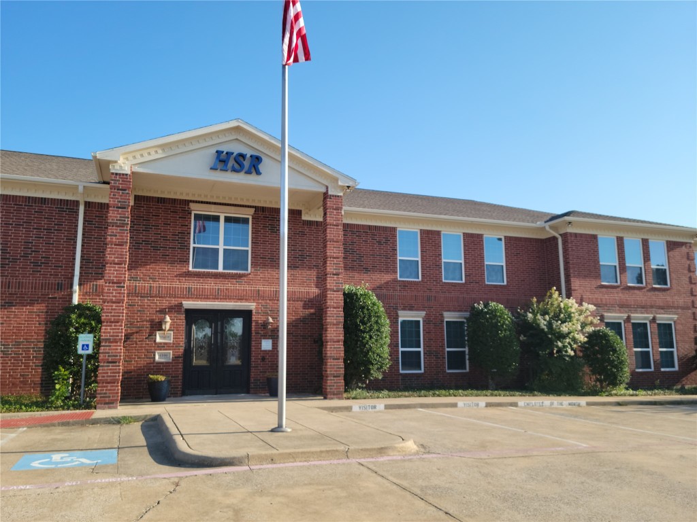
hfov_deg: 63.4
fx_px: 564
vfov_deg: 49.7
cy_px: 261
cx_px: 348
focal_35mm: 28
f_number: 2
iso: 25
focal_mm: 5.9
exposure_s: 1/466
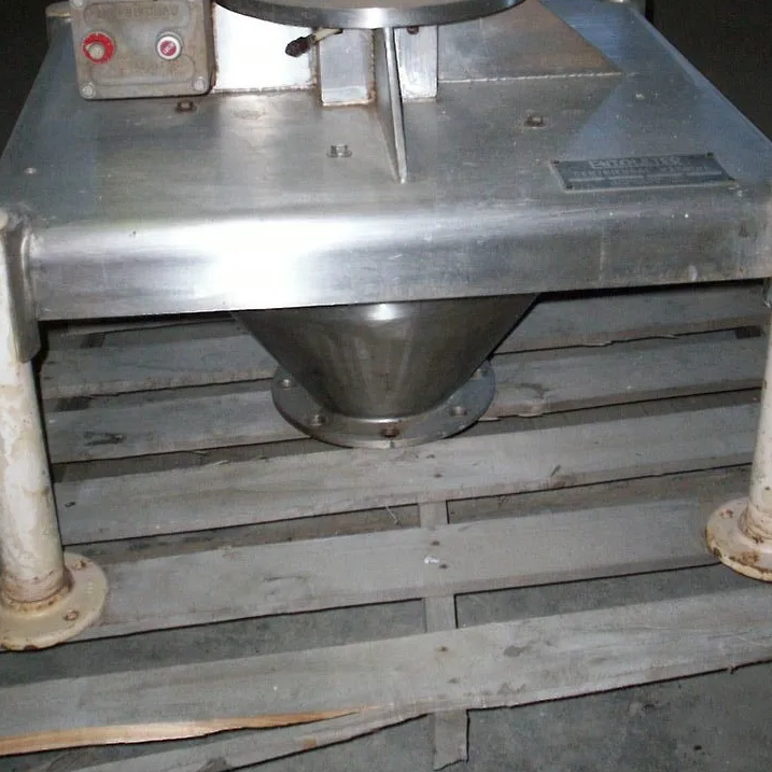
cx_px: 385
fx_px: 1363
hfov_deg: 31.6
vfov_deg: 31.2
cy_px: 219
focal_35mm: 54
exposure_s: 1/64
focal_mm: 5.9
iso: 140
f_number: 4.5
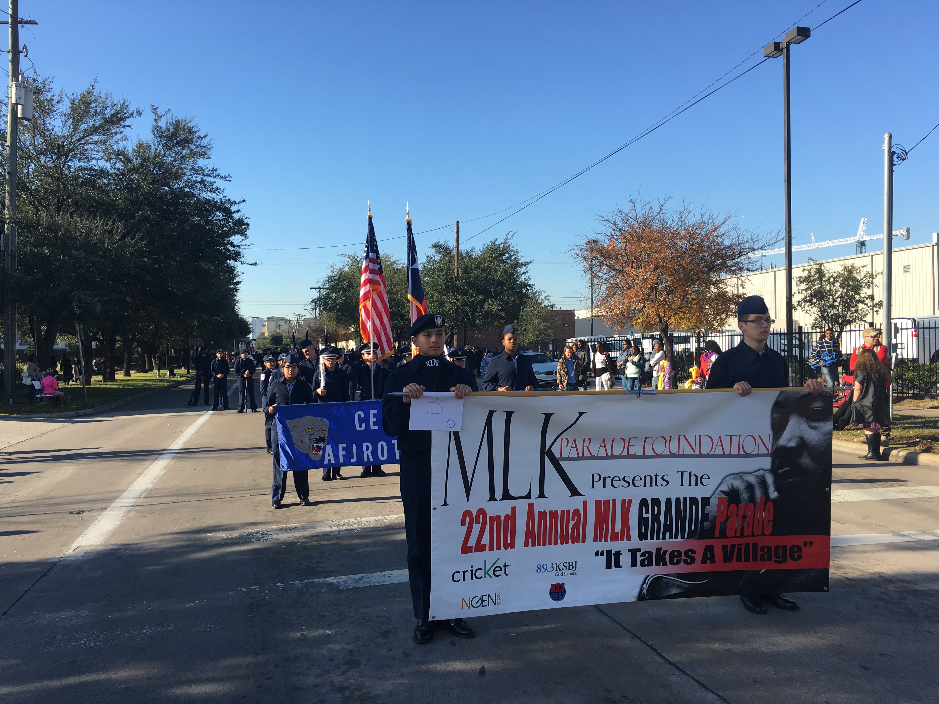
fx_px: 787
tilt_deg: +0.3
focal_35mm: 29
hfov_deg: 61.7
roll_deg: +0.9
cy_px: 352
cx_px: 470
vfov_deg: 48.2
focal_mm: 4.15
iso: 25
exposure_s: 1/801
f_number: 2.2
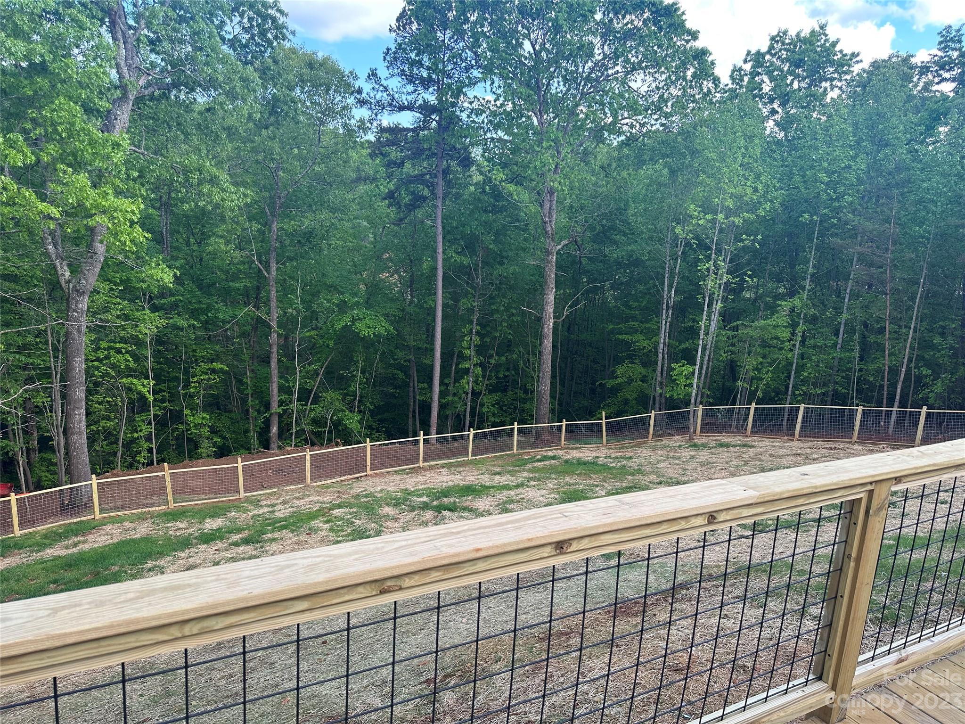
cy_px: 362
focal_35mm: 24
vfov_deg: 56.8
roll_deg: -4.1
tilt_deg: -11.2
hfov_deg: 71.6
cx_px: 482
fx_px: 669
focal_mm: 6.86
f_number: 1.78
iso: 80
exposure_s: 1/404
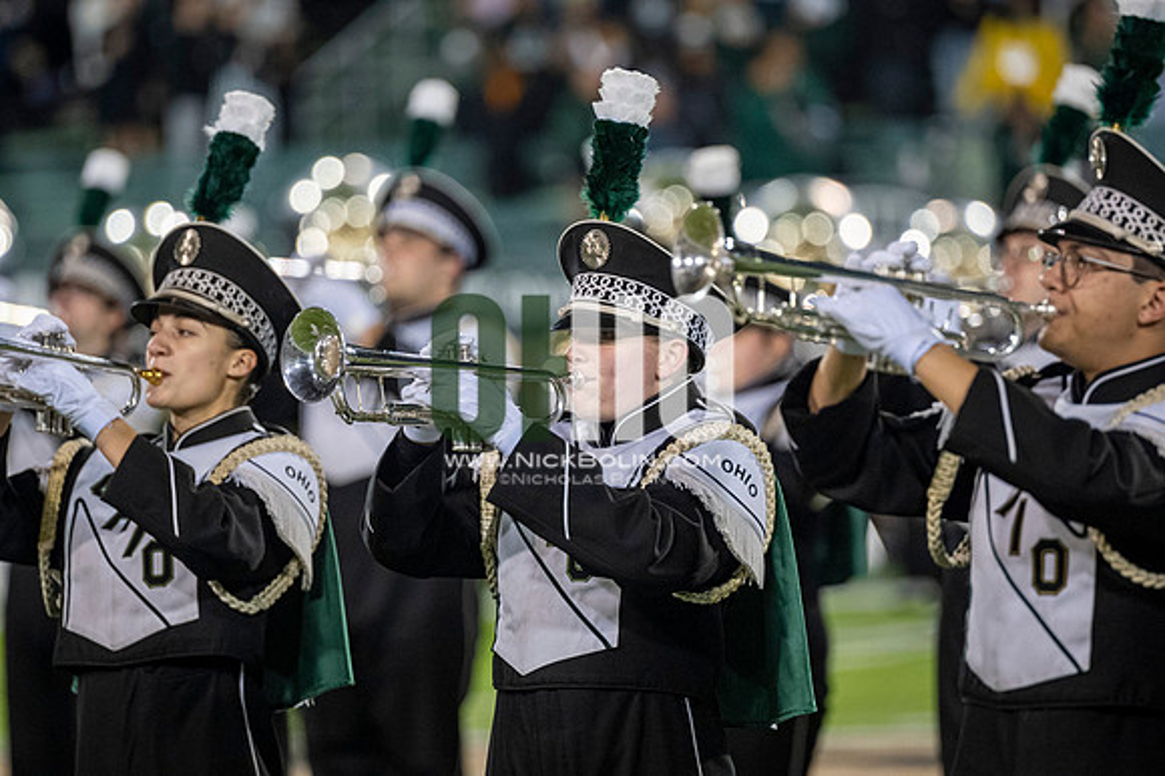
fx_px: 9702
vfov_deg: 4.6
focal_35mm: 300
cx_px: 582
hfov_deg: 6.9
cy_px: 388
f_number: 2.8
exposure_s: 1/500
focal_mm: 200
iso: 1000
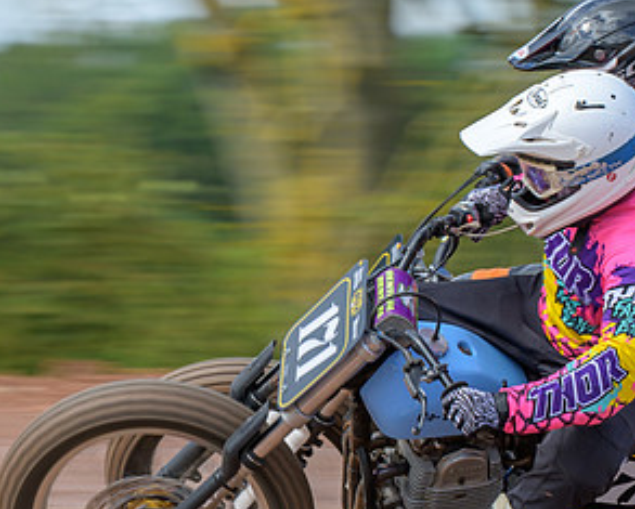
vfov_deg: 3.9
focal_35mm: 402
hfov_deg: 4.8
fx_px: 7563
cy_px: 294
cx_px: 420
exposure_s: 1/100
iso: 72
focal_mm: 120
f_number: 8
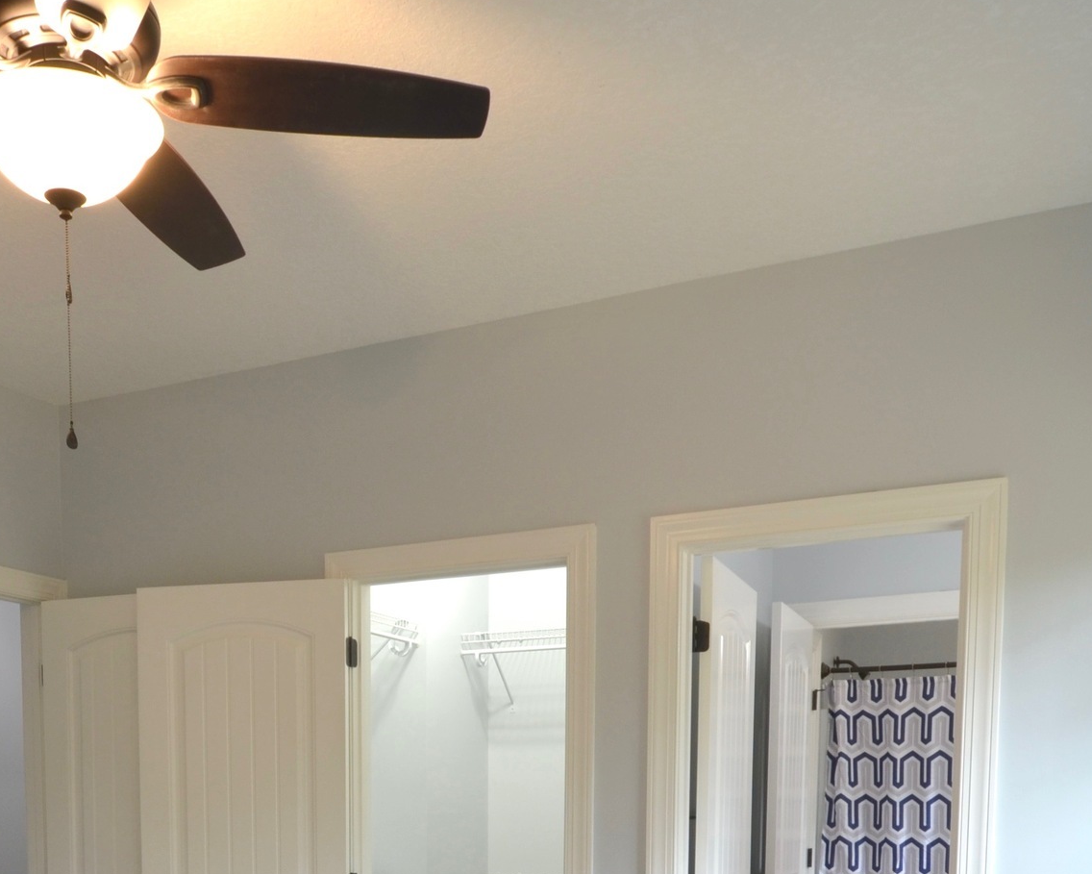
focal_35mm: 38
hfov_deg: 46.6
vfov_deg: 35.0
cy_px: 903
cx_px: 303
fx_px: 1228
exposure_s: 1/3
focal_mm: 10
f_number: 9
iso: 200
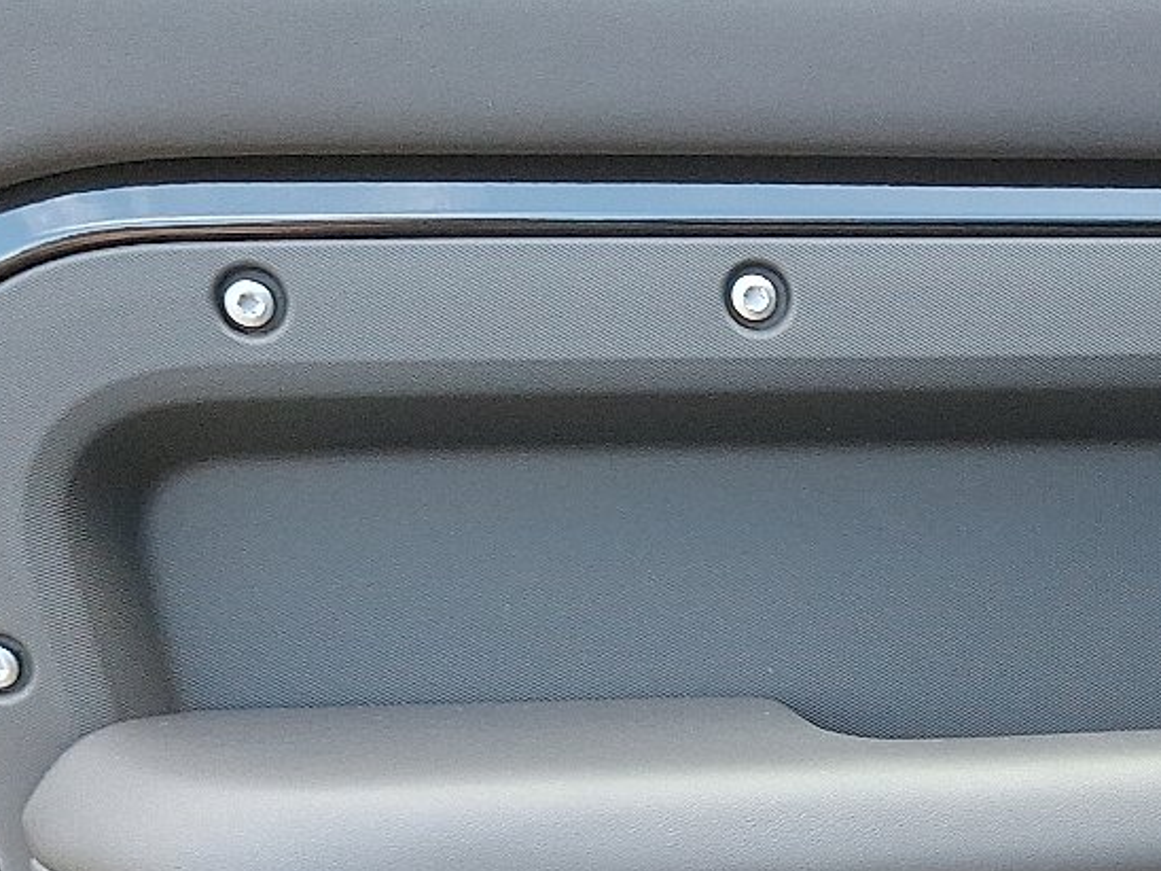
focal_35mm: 73
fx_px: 2448
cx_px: 1125
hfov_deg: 25.5
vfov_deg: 19.3
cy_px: 962
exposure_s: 1/120
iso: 71
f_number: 1.8
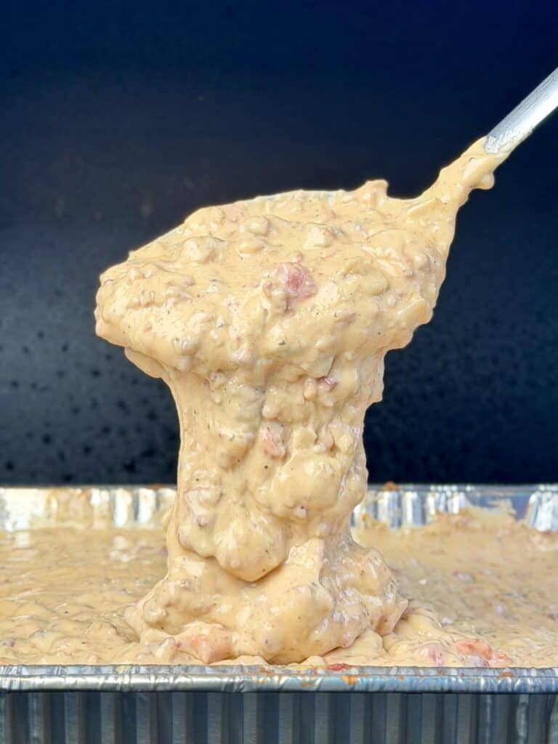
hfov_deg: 30.3
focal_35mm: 48
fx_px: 1032
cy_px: 372
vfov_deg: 39.7
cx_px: 279
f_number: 1.78
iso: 64
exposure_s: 1/121
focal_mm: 6.76
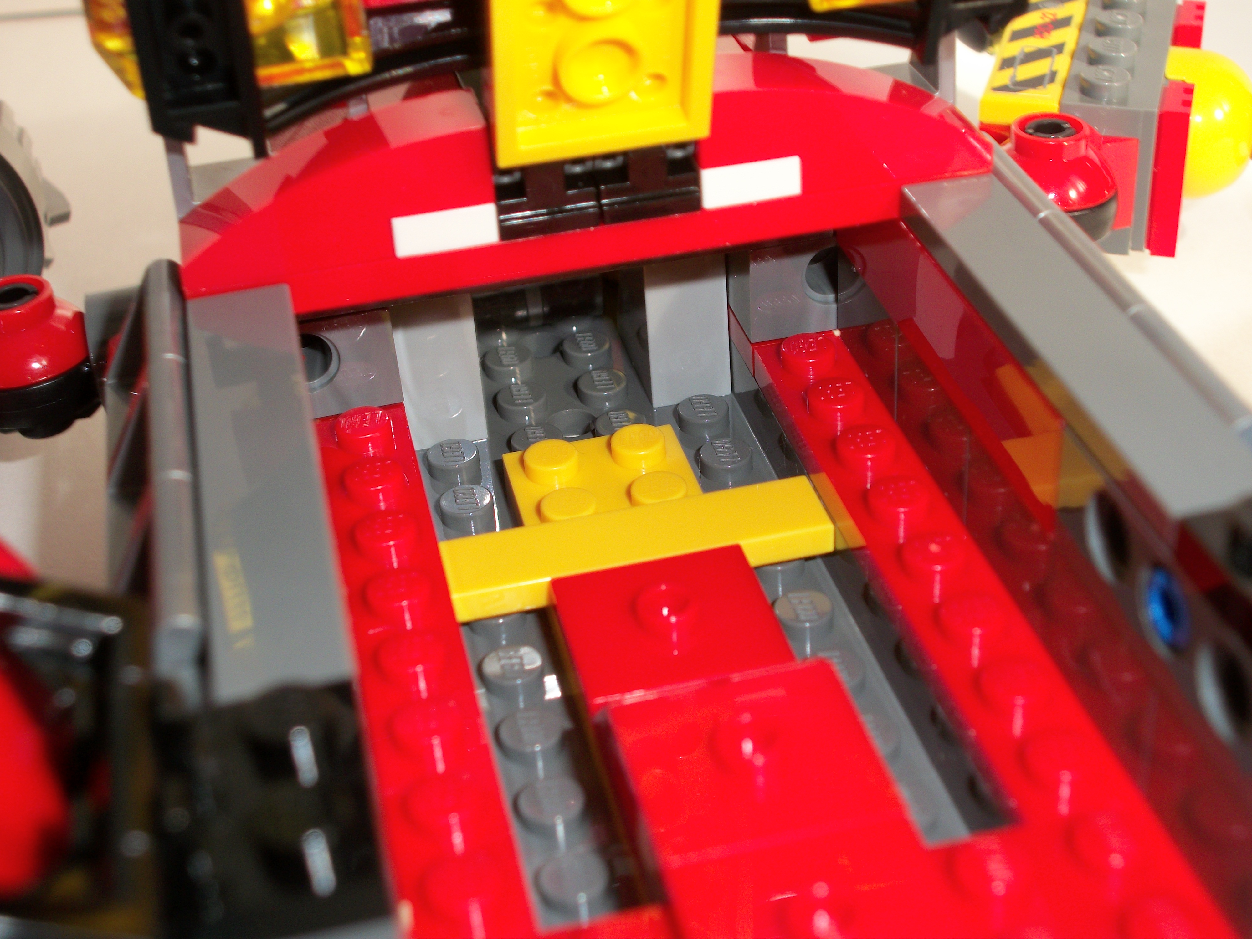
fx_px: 1953
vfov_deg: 27.0
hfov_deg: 35.5
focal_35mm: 54
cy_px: 470
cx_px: 626
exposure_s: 1/40
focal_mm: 9.7
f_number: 4
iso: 80
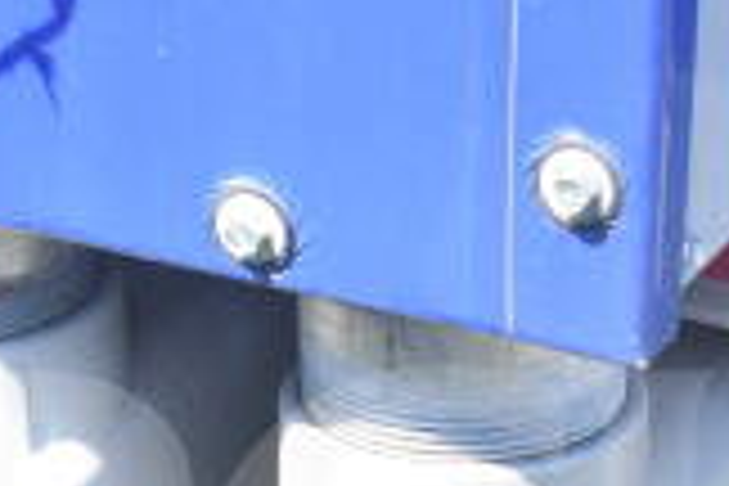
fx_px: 4576
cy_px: 727
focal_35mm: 226
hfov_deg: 9.1
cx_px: 306
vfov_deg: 6.0
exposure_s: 1/320
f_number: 11
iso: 1600
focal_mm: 40
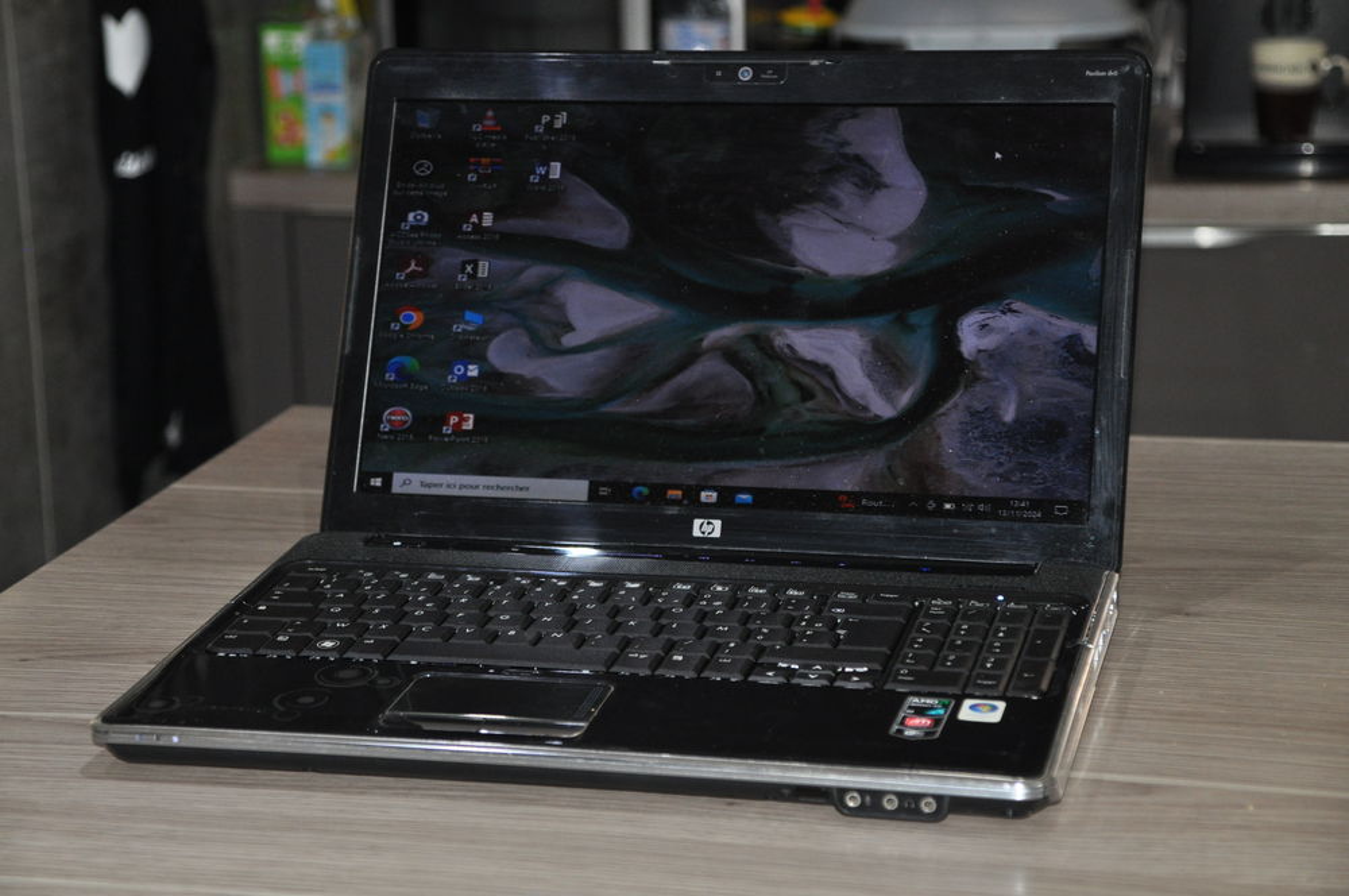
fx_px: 3087
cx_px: 674
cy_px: 448
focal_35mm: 82
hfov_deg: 24.6
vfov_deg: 16.5
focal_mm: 55
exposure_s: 1/60
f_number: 5
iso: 800
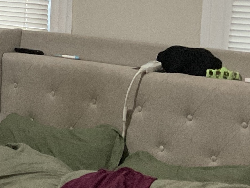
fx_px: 896
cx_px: -209
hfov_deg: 14.0
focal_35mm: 124
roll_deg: -1.5
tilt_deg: -8.9
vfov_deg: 12.0
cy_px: 85
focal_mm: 3
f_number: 1.8
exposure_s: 1/60
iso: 200
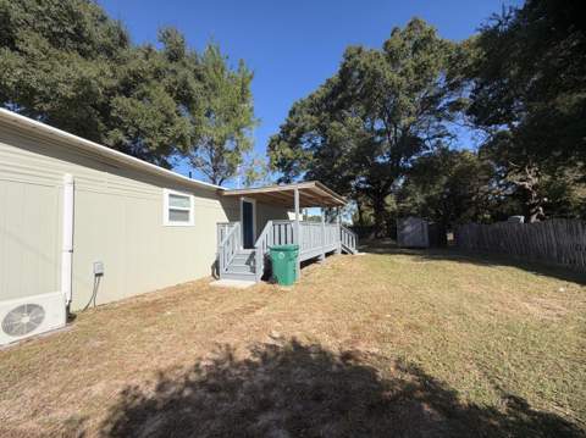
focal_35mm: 14
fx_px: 237
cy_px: 219
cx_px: 293
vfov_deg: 85.6
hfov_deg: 102.1
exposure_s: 1/770
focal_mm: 2.22
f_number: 2.2
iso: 25
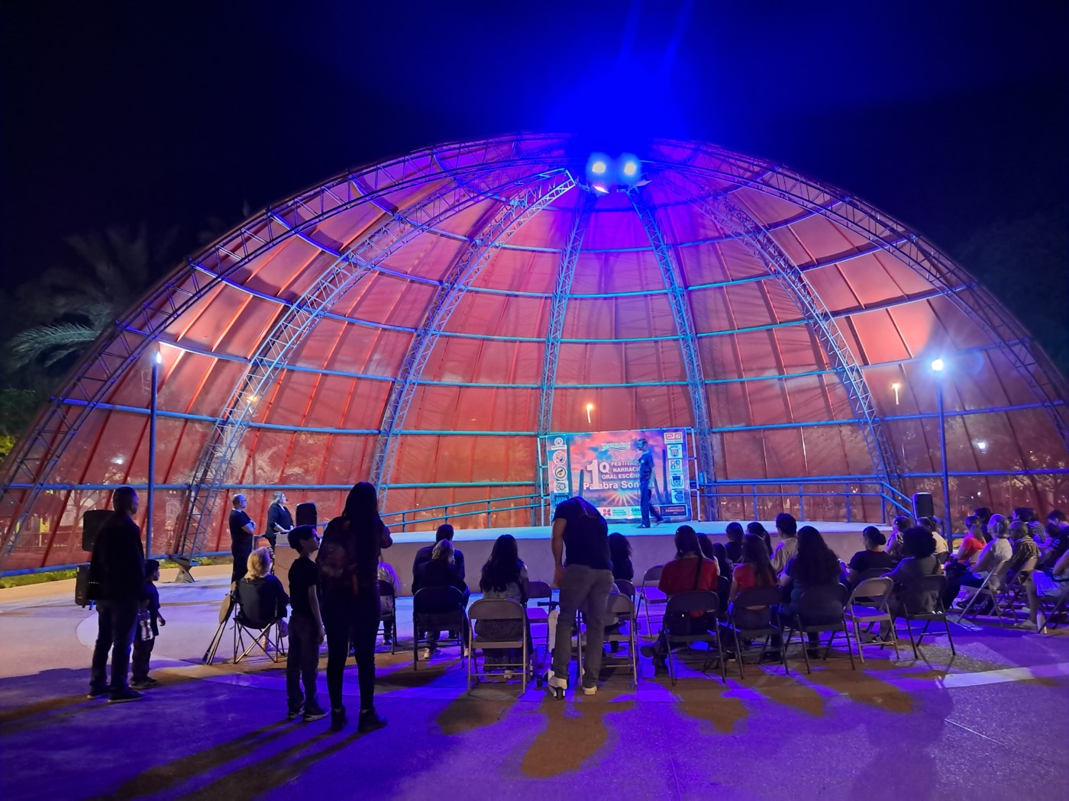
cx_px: 534
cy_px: 400
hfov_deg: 65.3
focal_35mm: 27
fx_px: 834
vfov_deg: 51.4
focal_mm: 4
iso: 800
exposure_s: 1/24
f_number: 1.8
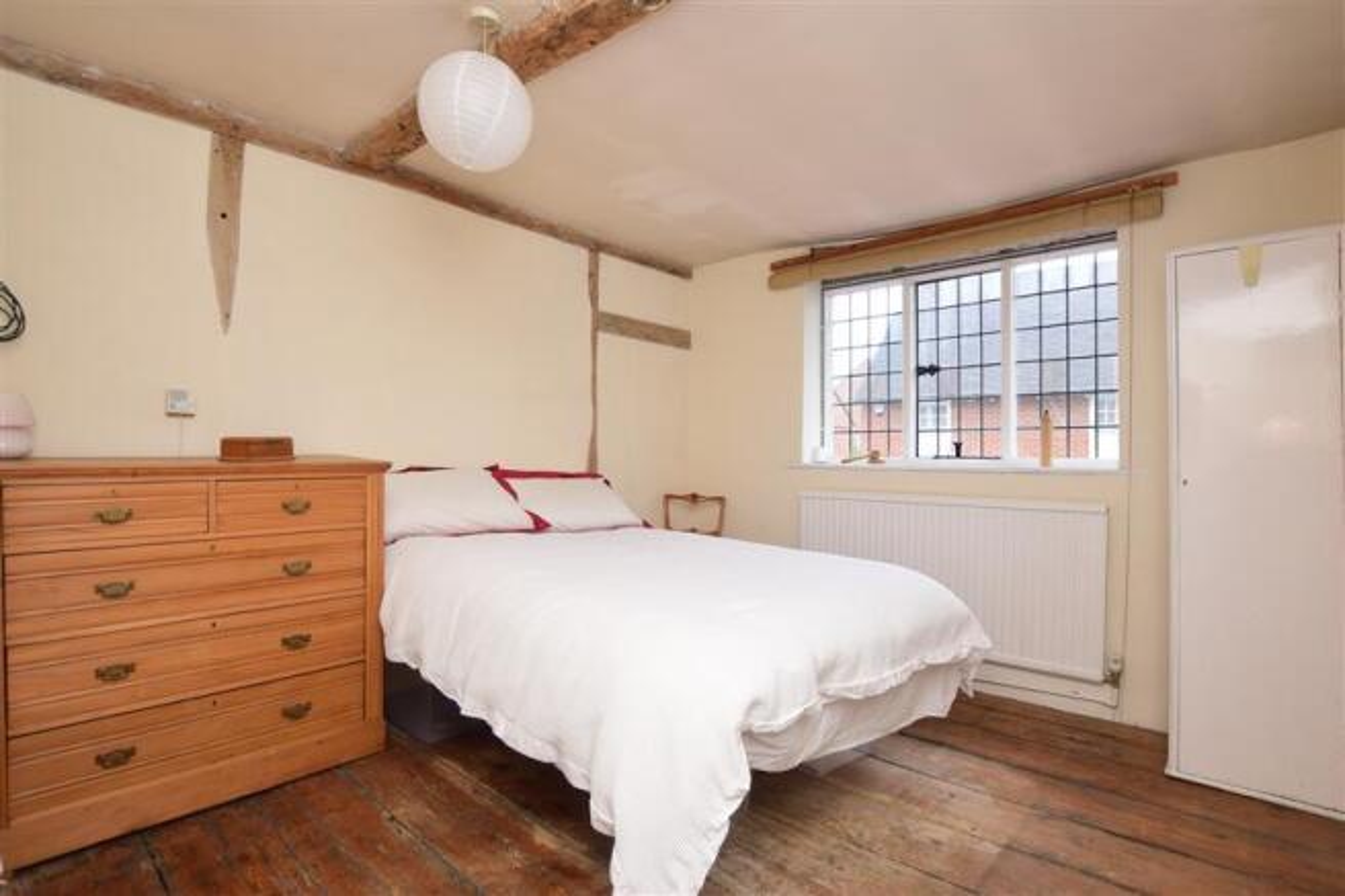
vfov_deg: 77.3
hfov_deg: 100.4
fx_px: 560
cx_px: 672
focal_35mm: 15
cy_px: 448
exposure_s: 1/15
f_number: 5.6
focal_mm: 10
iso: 400
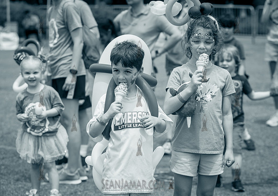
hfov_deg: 15.3
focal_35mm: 132
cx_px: 159
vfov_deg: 10.8
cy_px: 107
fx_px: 1035
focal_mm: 112
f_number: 4.5
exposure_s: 1/2000
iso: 250
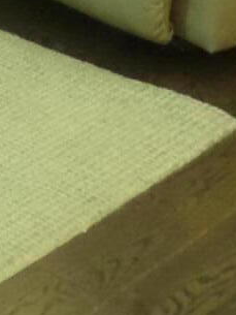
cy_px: -497
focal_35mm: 210
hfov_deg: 6.6
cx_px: -405
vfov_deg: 8.4
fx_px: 1908
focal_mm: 5.3
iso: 400
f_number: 3.4
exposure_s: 1/15
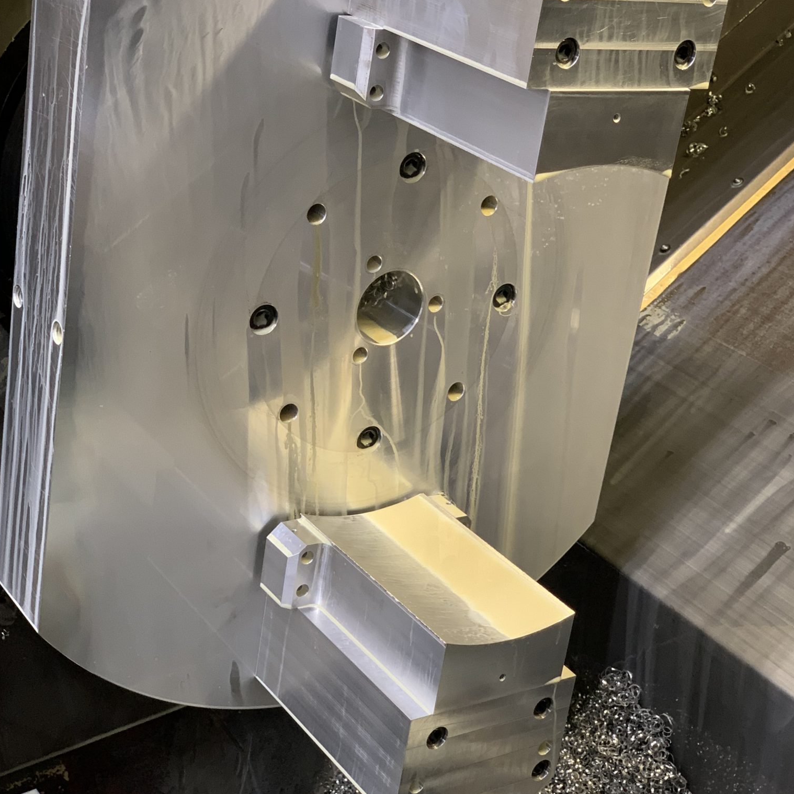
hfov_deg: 27.7
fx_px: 1609
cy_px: 357
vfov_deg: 27.7
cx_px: 395
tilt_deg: -25.6
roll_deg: -0.3
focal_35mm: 62
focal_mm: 6
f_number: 2.4
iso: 160
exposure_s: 1/60
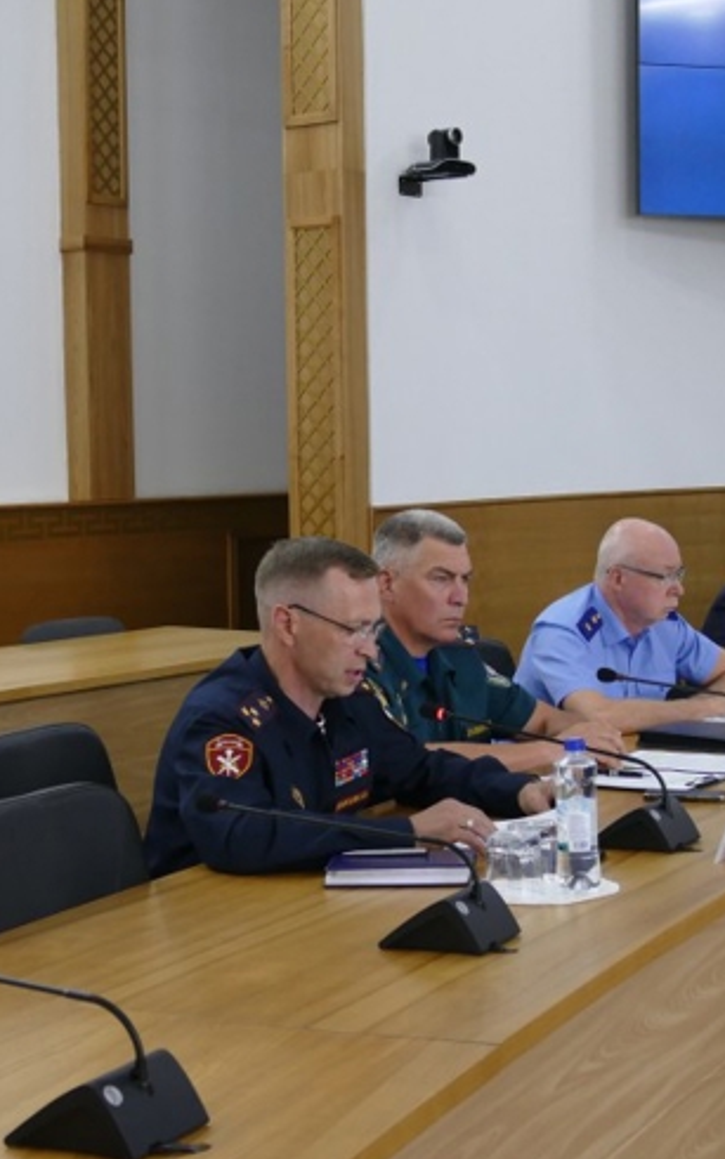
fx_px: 2118
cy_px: 583
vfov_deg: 30.6
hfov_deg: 19.4
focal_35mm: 67
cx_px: 491
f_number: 3.2
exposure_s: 1/80
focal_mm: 15.76
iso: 640
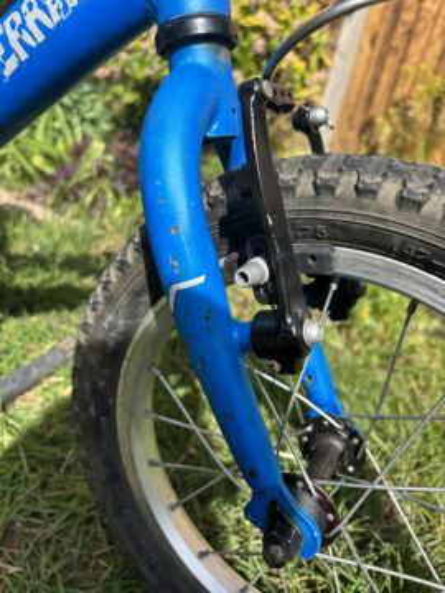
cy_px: 296
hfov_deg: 53.1
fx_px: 446
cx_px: 222
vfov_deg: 67.3
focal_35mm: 26
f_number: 1.6
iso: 50
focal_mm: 5.96
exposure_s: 1/1248
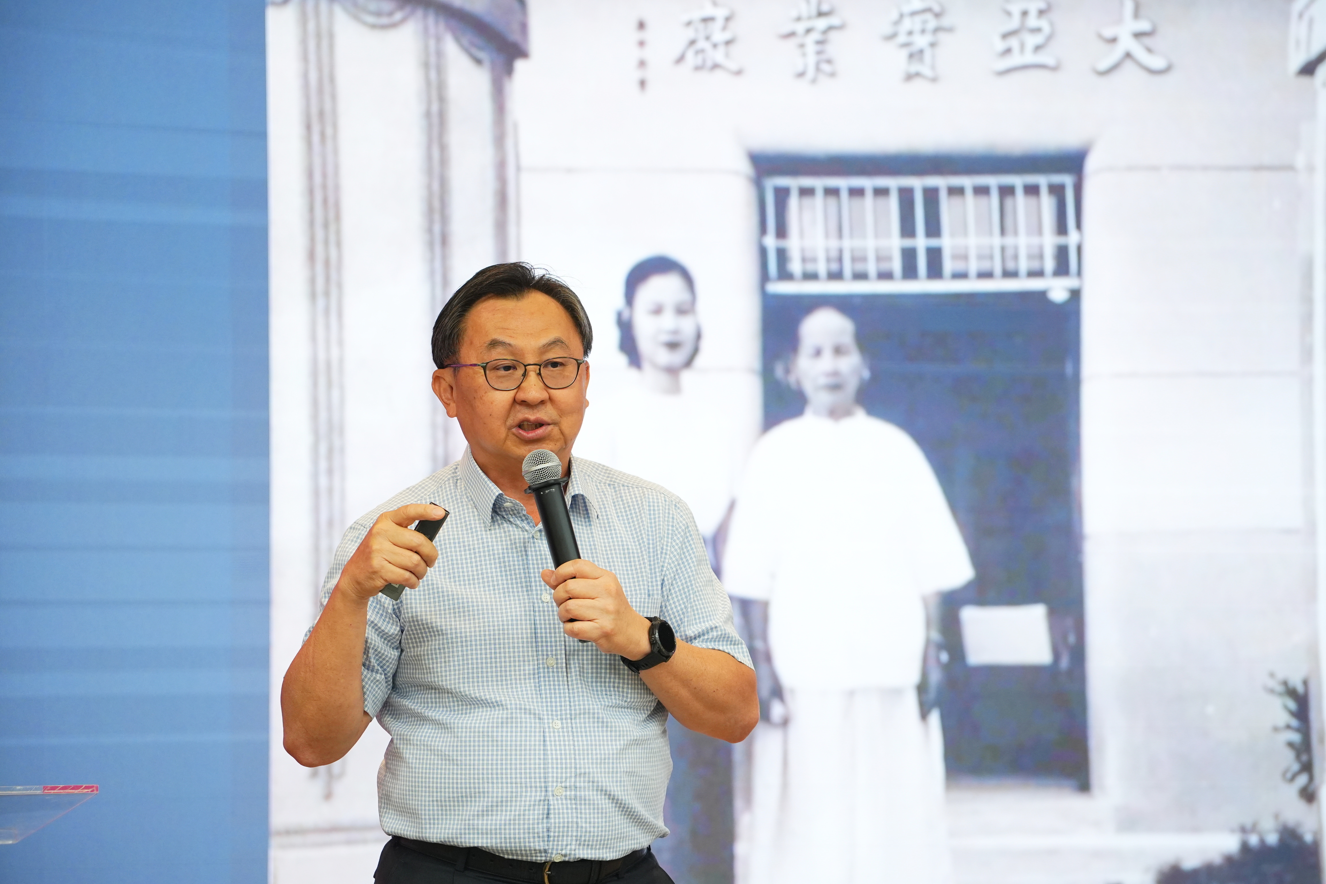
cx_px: 663
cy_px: 442
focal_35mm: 157
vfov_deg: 8.7
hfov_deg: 13.1
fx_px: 5782
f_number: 4
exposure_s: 1/160
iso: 1600
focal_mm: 157
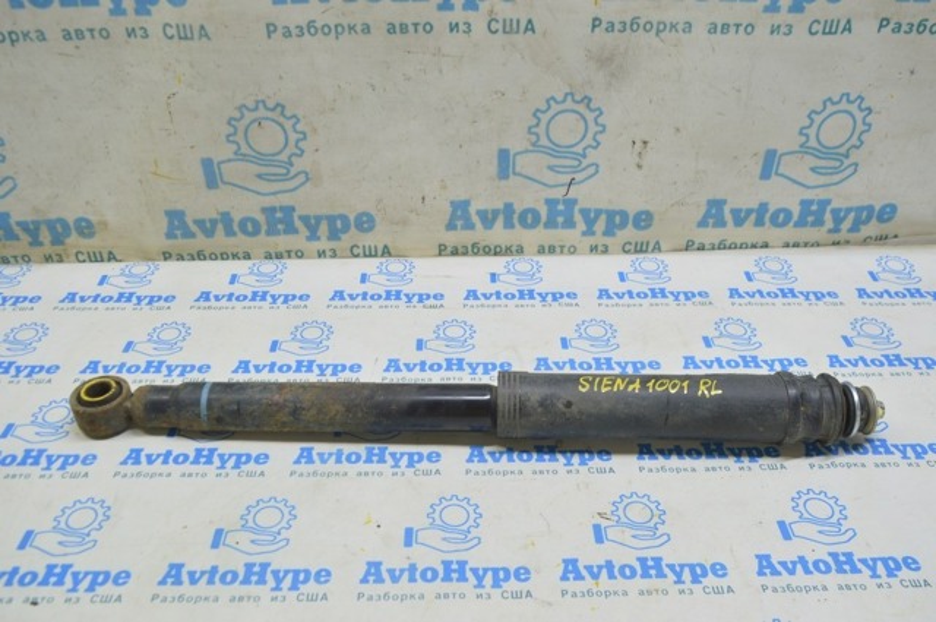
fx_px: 857
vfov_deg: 39.9
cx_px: 468
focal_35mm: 33
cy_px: 311
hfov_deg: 57.3
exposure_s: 1/20
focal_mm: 22
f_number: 5.6
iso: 400
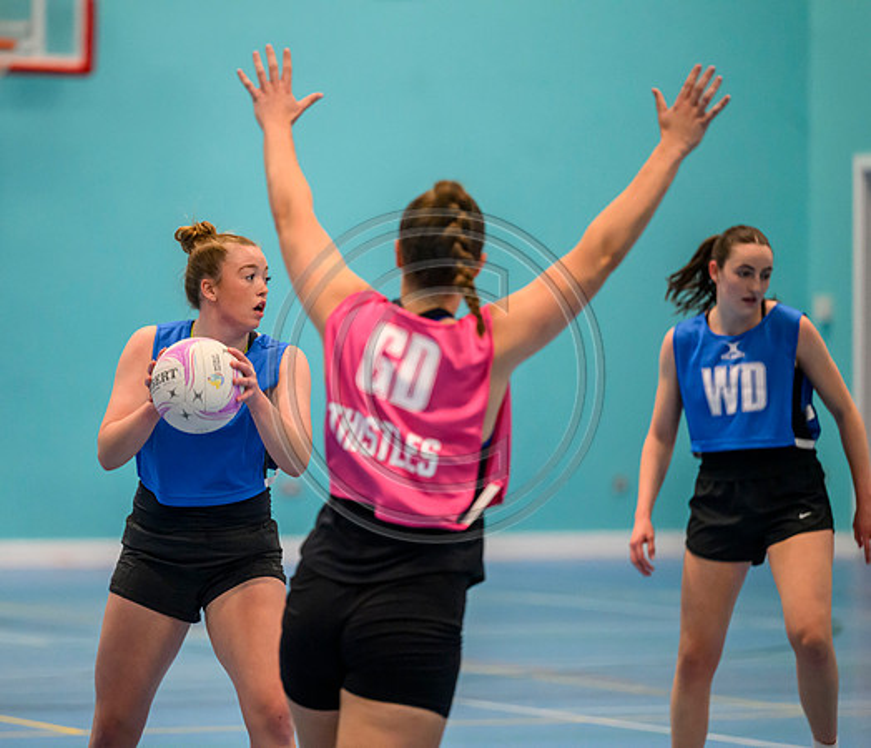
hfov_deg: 8.0
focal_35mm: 235
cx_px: 310
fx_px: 6230
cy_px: 374
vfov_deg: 6.9
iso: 8000
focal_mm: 200
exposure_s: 1/1000
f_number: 2.8
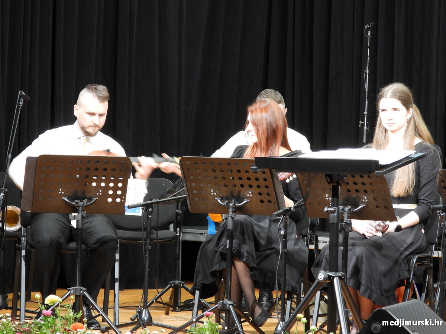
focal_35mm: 145
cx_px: 223
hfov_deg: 13.6
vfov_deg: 10.2
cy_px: 167
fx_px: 1868
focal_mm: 26.1
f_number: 4
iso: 720
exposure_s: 1/15
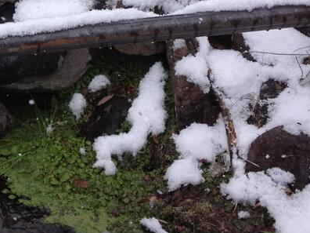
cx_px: -54
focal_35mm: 118
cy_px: -28
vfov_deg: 12.3
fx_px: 1057
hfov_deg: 16.1
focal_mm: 4.28
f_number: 2.4
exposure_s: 1/642
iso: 50
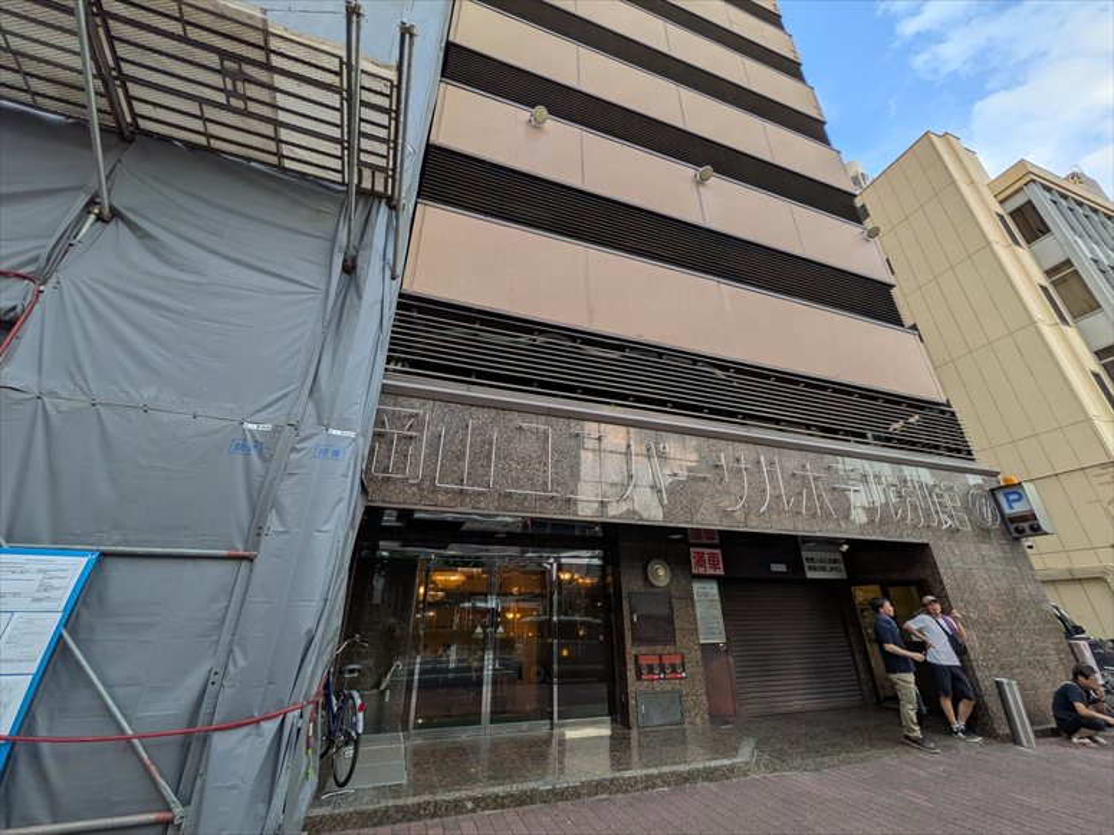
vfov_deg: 85.7
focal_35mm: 14
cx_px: 557
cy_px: 418
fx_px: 450
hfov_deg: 102.1
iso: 53
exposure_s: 1/194
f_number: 2.2
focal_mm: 1.85
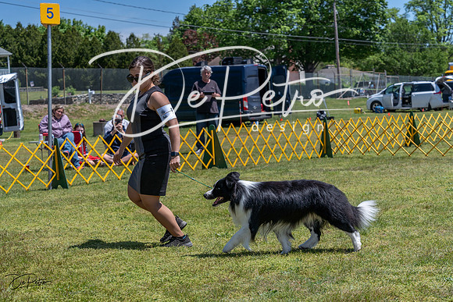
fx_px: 881
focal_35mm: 70
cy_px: 151
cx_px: 226
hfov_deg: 28.8
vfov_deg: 19.5
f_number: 7.1
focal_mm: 70
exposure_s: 1/1600
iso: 500
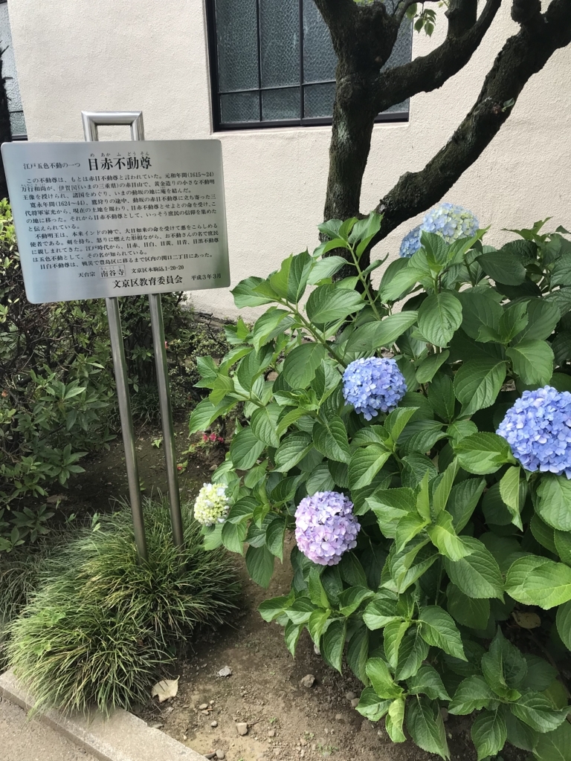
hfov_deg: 49.7
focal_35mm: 28
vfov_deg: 63.4
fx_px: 616
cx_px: 286
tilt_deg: -18.6
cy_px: 380
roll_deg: +2.0
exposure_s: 1/451
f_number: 1.8
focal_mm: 3.99
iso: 20
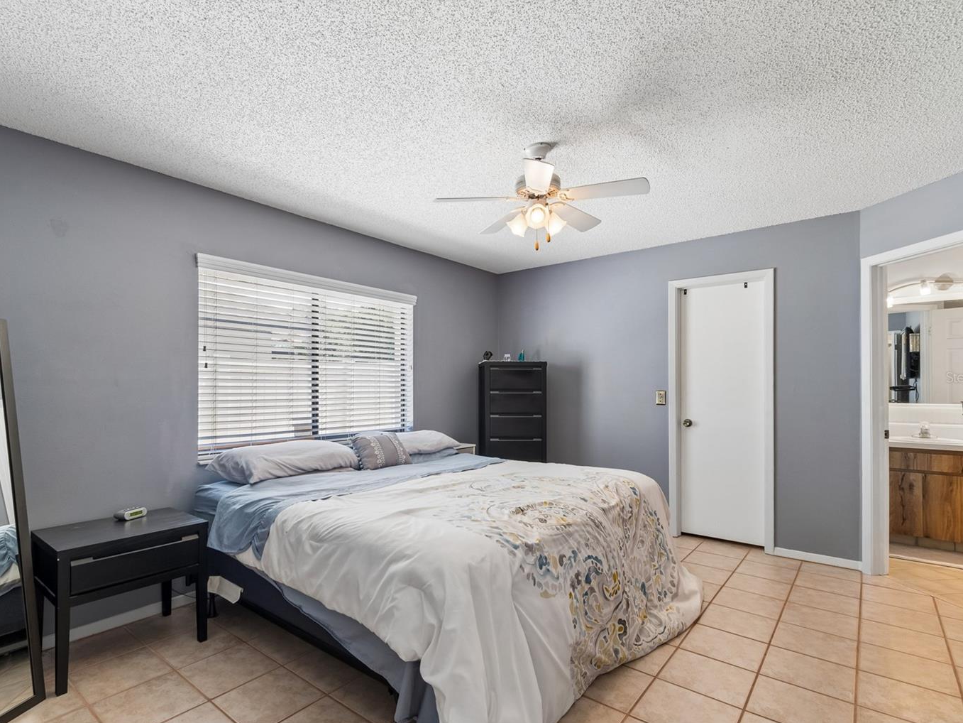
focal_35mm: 17
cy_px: 377
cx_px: 441
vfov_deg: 74.7
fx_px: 473
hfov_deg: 90.8
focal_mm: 10
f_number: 7.1
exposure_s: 1/20
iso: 100
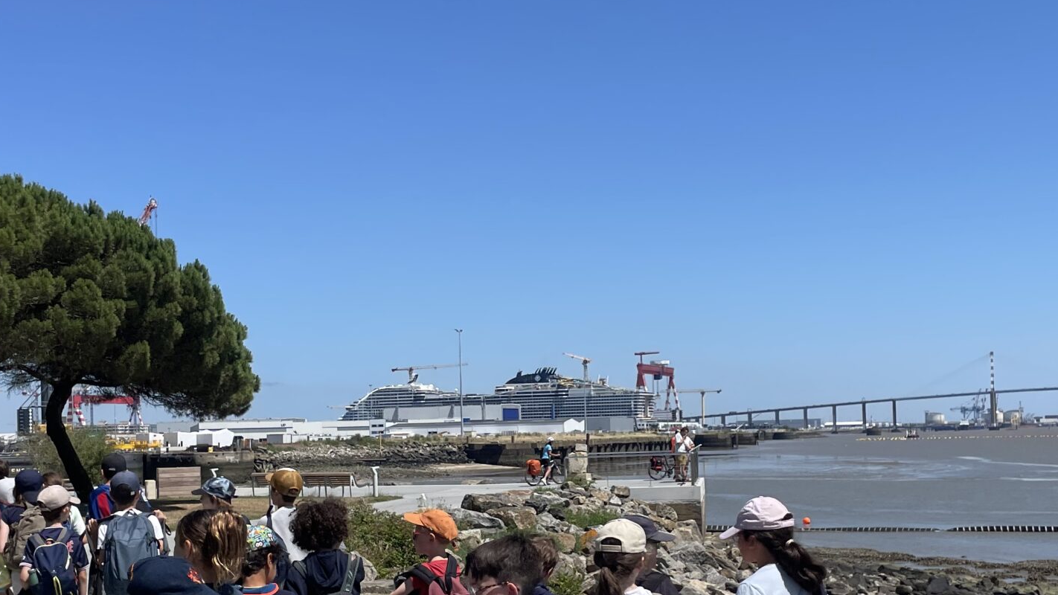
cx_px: 538
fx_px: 1431
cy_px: 417
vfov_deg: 23.3
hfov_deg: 40.6
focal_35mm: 51
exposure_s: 1/4651
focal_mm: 4.2
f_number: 1.6
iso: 32
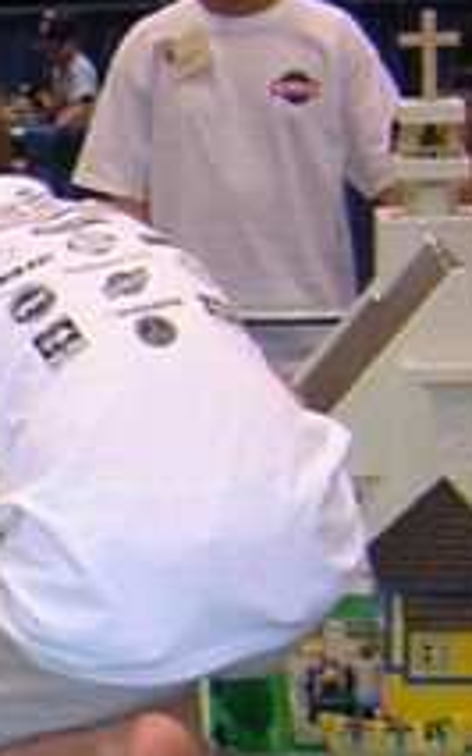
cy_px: 319
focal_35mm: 143
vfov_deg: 14.6
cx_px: -529
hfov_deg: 8.6
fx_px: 2945
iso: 177
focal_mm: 4.7
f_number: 2.6
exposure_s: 1/60.1
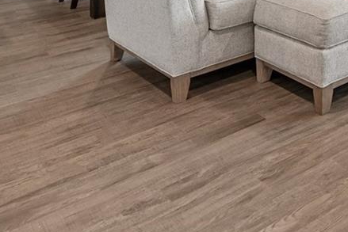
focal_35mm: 51
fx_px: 493
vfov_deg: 20.9
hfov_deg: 30.7
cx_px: 450
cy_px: -147
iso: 400
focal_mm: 14
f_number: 8
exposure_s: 1/25
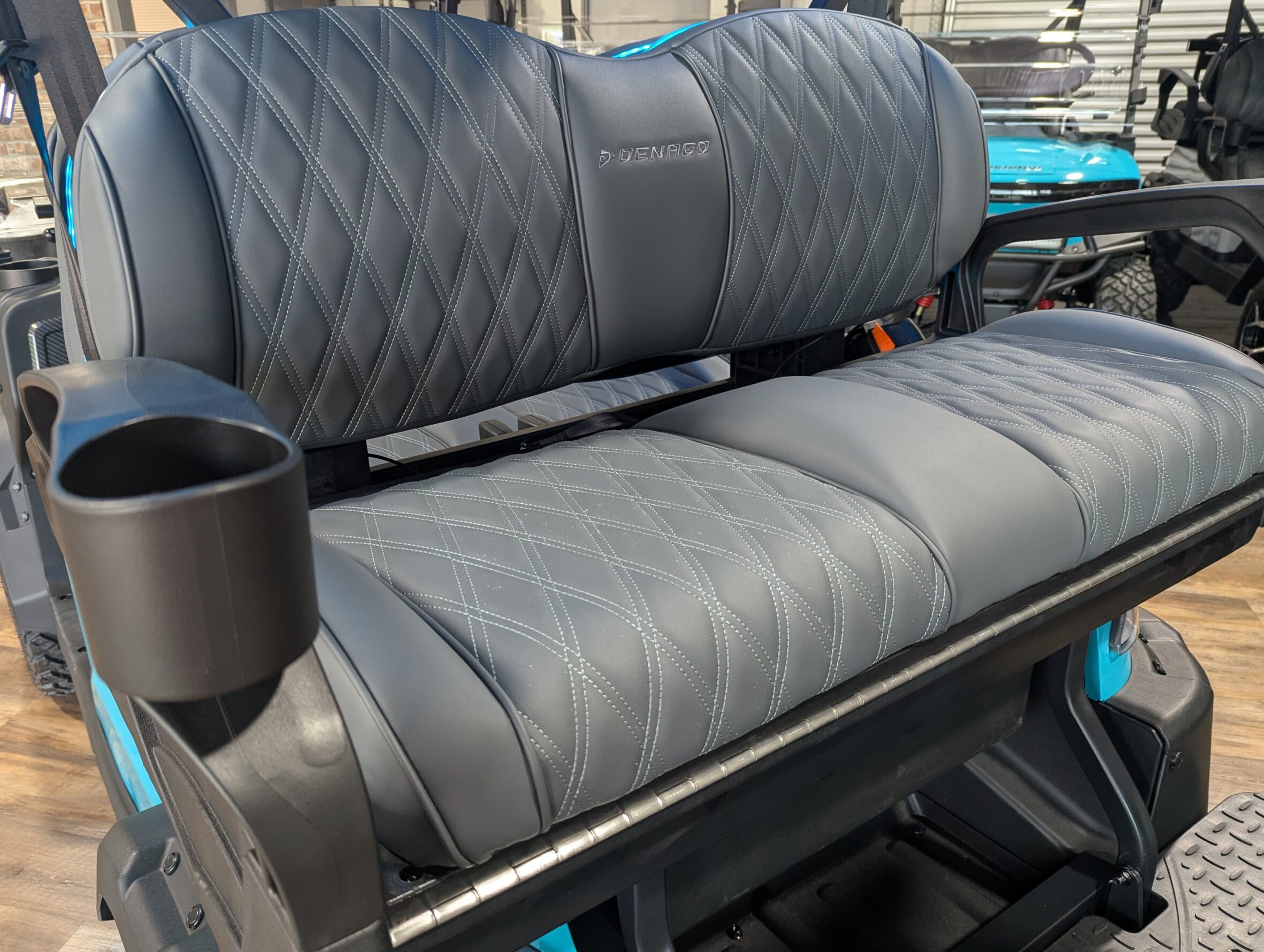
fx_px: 951
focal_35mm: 26
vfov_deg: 53.2
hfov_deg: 67.2
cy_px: 502
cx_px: 591
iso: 171
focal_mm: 6.81
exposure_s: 1/50.7
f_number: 1.85
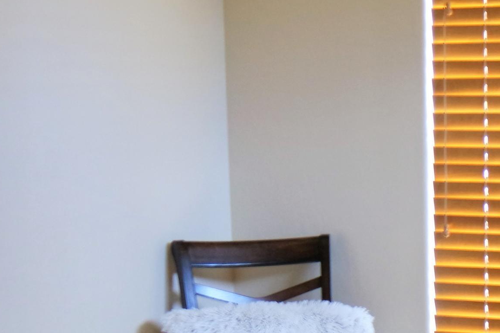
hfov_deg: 19.1
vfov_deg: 13.0
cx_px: 506
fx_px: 1444
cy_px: 339
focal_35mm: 104
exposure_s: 1/15
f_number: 4
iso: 400
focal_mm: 15
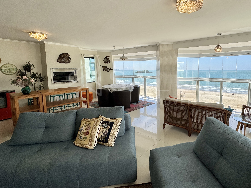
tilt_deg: -5.1
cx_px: 153
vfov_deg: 71.3
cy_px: 83
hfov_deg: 86.4
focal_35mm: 18
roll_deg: +0.6
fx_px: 131
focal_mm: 2.22
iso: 40
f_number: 2.2
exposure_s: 1/403
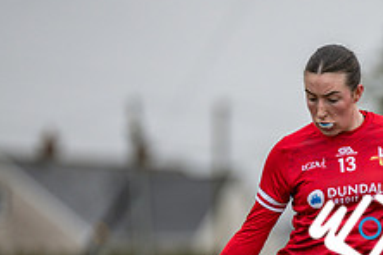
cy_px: 266
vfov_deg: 1.8
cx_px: 369
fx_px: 8351
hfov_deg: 2.6
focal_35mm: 785
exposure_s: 1/1000
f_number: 2.8
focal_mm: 300
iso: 280
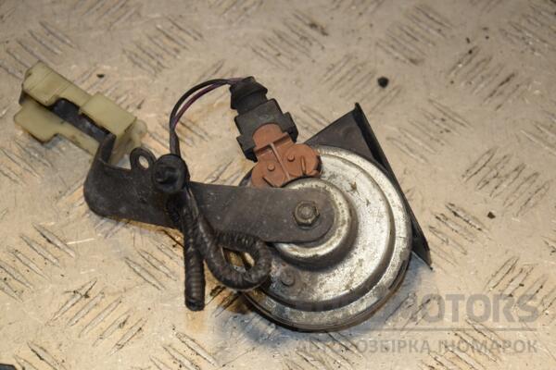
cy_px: 185
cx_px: 278
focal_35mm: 99
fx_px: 1529
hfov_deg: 20.6
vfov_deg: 13.8
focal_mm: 66
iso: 800
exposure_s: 1/200
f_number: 7.1
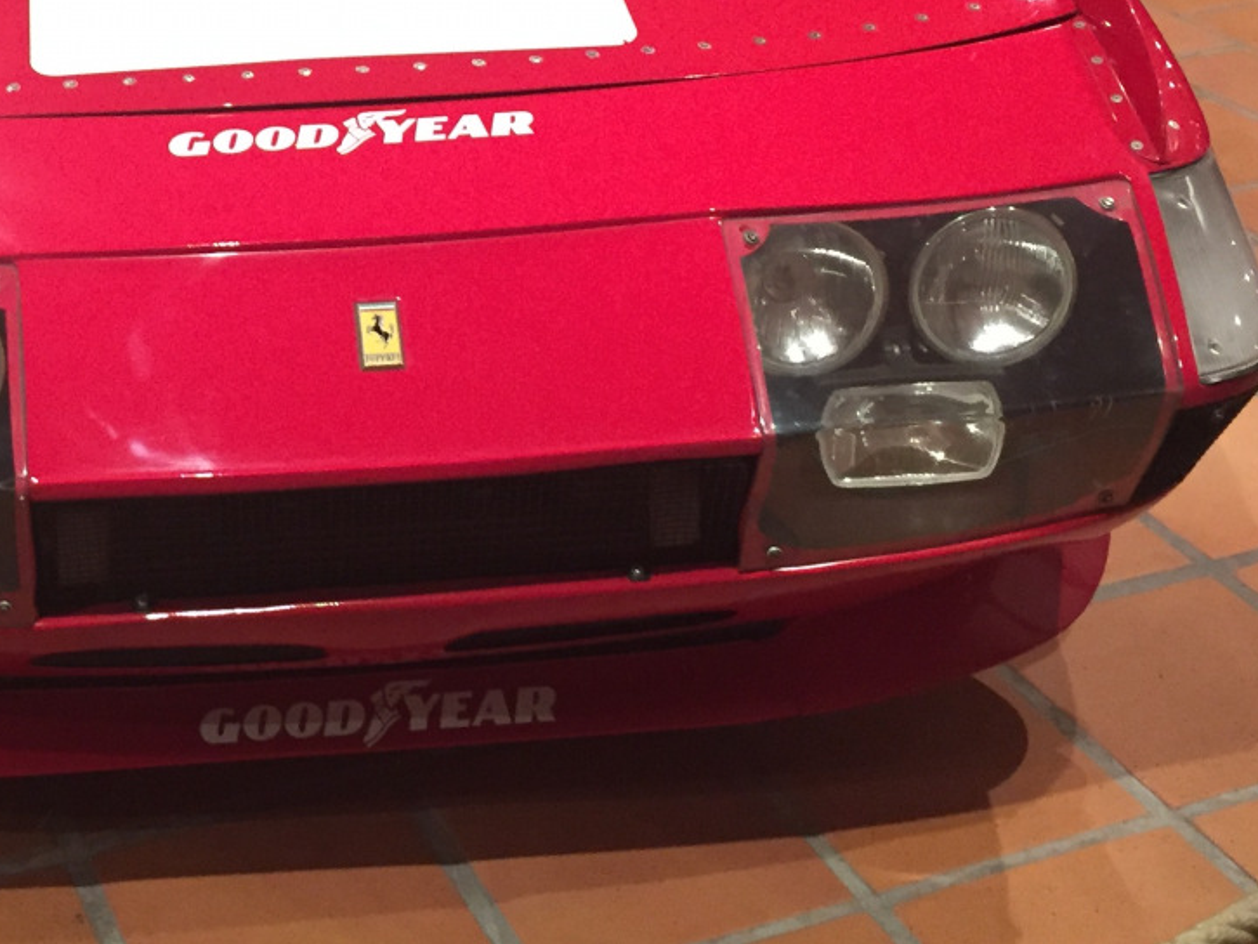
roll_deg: +1.5
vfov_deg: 21.9
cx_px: 210
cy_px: -56
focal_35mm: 64
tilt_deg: -16.8
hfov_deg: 29.4
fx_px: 2326
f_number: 2.2
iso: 250
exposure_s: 1/20
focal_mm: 4.15
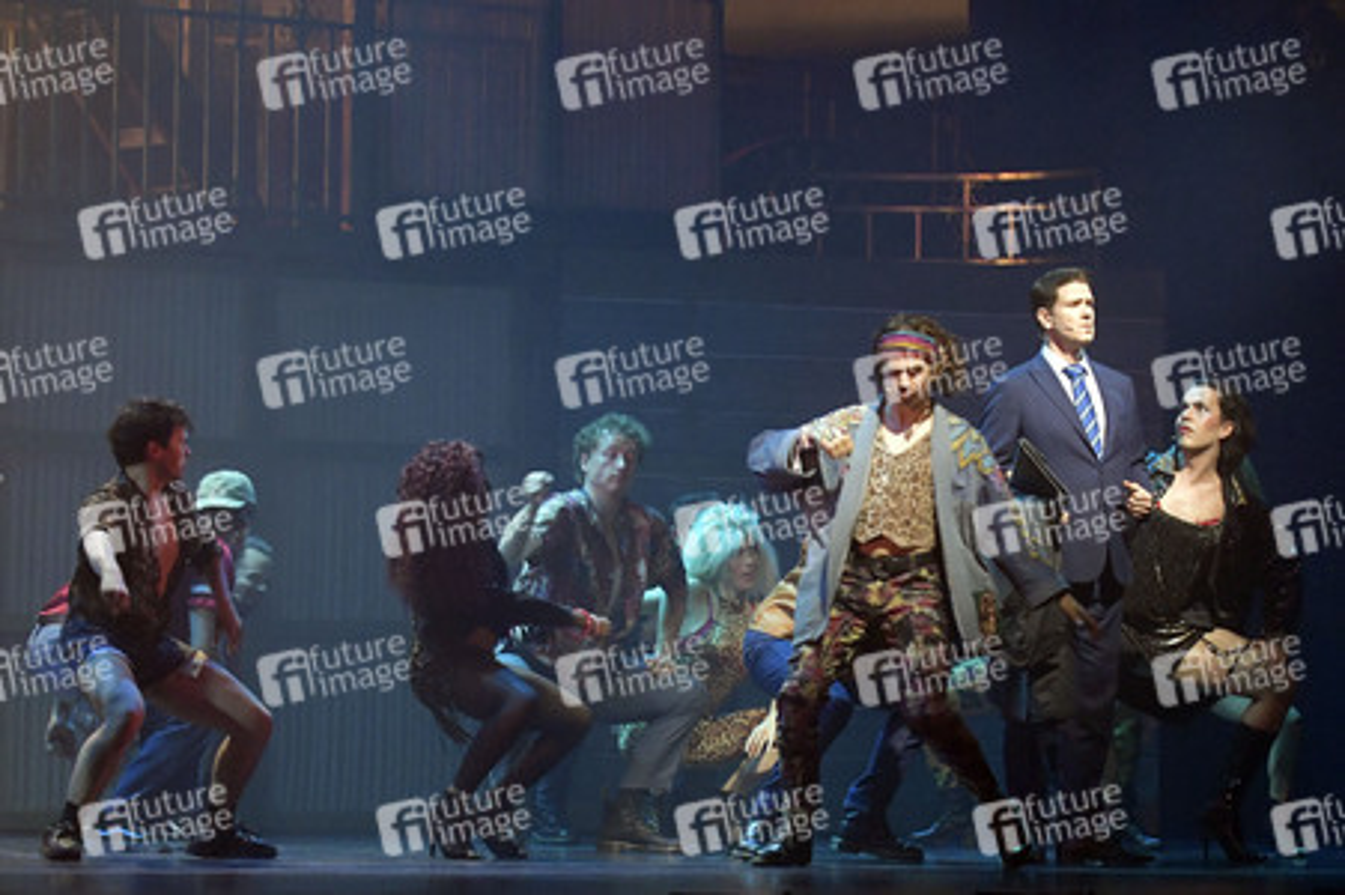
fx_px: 3360
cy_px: 448
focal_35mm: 90
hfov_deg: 22.6
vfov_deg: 15.2
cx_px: 672
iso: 3200
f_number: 5.6
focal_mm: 90
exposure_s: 1/200
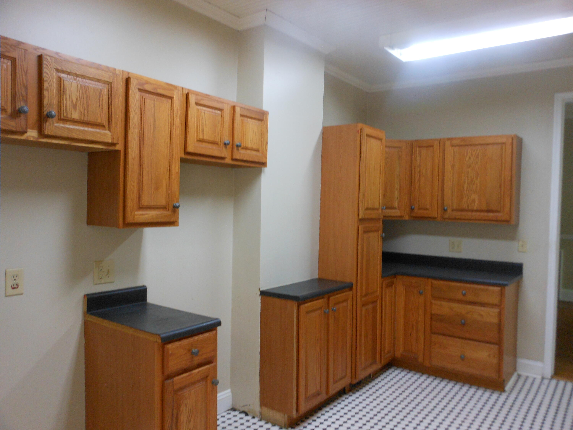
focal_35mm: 28
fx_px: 463
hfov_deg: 63.4
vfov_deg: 49.7
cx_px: 286
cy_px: 215
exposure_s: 1/30
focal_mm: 5
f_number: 3.7
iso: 250
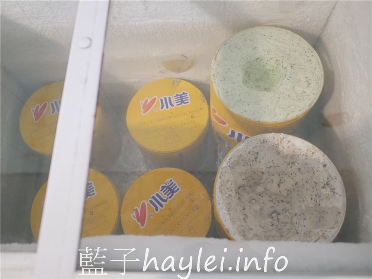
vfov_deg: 46.8
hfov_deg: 60.0
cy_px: 140
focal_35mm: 30
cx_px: 186
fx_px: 322
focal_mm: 15
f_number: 1.7
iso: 1250
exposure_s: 1/60
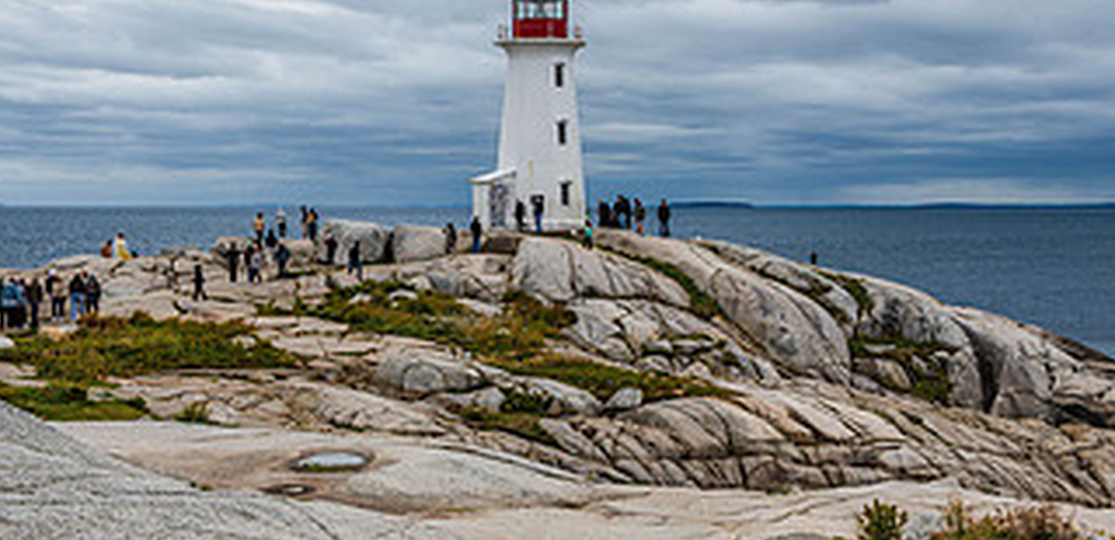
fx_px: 1575
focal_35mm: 55
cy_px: 253
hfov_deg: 39.0
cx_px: 540
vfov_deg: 19.5
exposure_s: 1/200
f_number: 8
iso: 64
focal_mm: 28
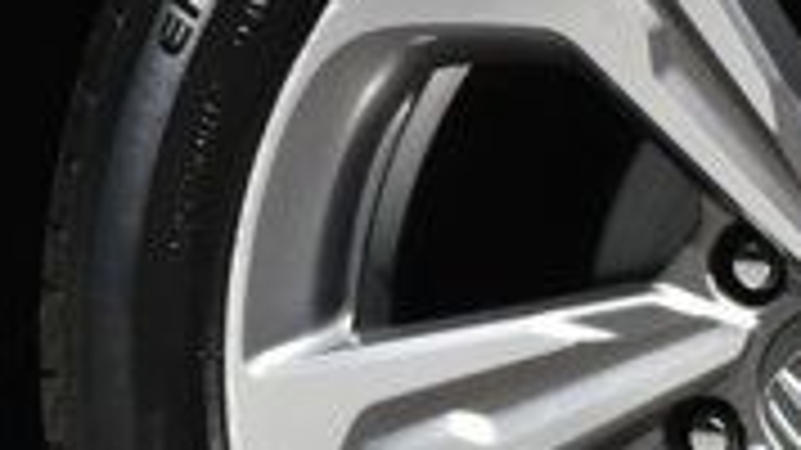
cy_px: 358
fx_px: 15627
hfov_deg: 2.9
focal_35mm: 736
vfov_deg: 1.6
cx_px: 868
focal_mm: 130
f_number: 8
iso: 110
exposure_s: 1/250
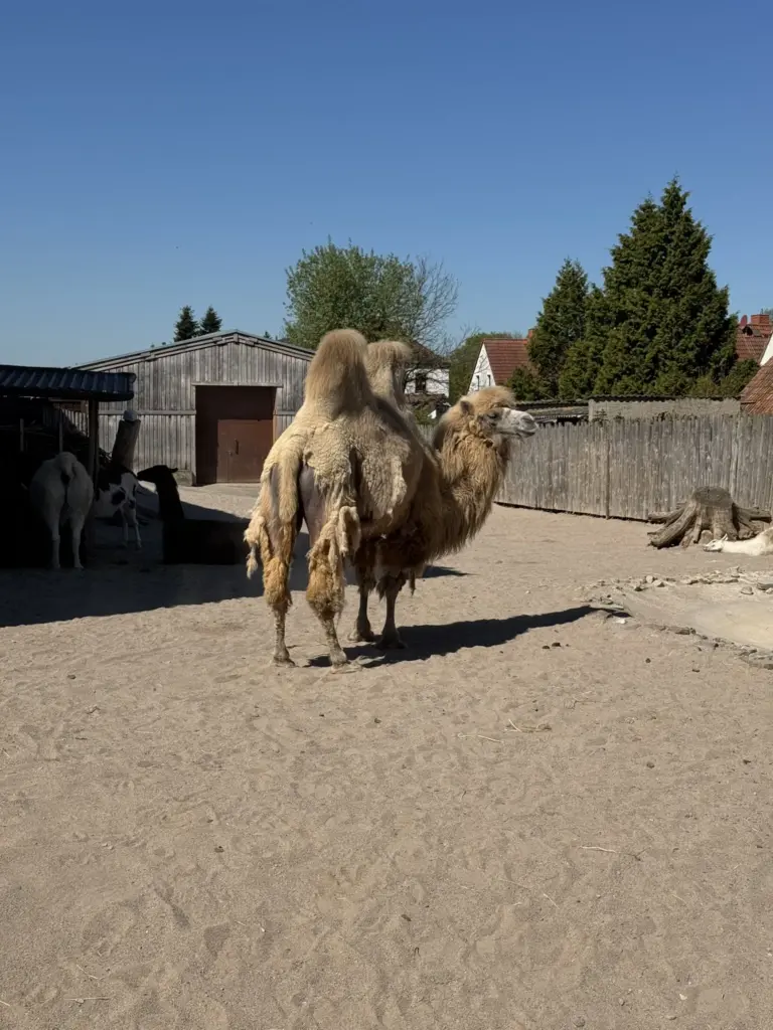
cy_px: 515
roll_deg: -0.6
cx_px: 386
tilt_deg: -4.1
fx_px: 1429
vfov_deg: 39.7
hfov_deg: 30.3
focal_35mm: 48
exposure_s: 1/9009
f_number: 1.78
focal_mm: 6.76
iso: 80
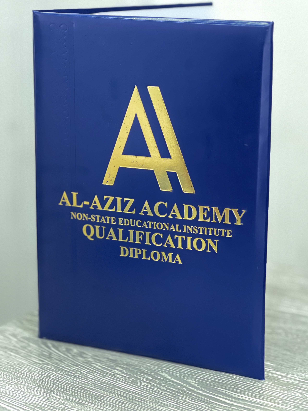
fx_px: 1080
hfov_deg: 16.2
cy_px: 187
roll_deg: -0.7
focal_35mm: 91
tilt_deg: -11.3
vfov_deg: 21.5
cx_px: 159
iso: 320
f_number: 2.8
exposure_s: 1/25
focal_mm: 9
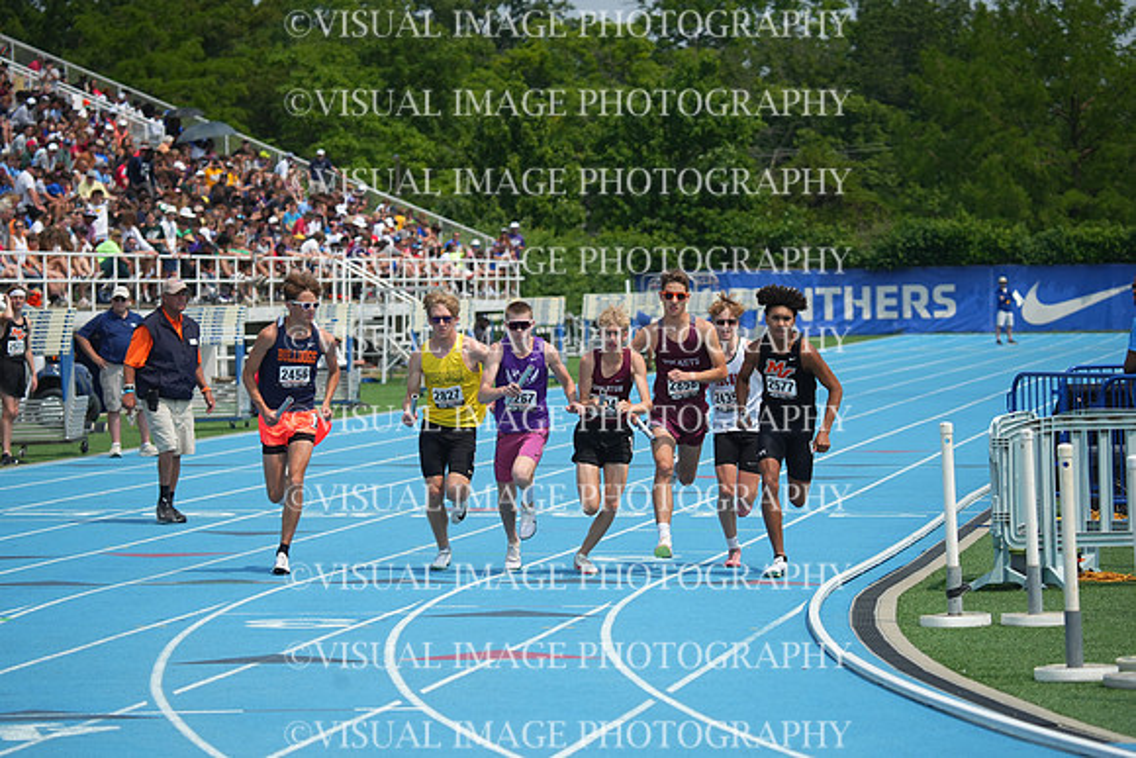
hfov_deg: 12.1
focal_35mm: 170
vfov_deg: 8.1
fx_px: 5365
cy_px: 379
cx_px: 568
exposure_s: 1/4000
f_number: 5
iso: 500
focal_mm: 170
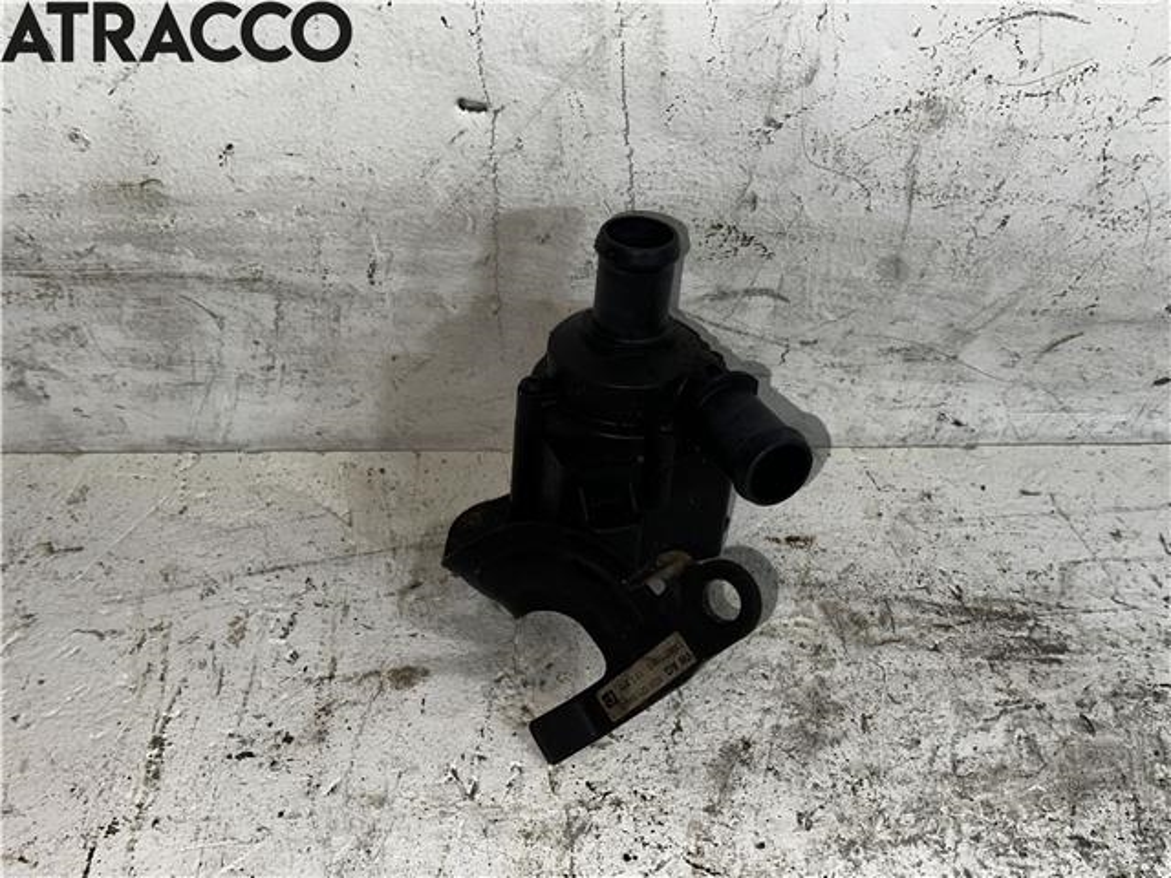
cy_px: 439
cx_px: 586
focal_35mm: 48
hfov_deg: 39.7
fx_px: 1624
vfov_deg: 30.3
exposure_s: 1/207
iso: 40
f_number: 1.78
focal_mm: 6.86
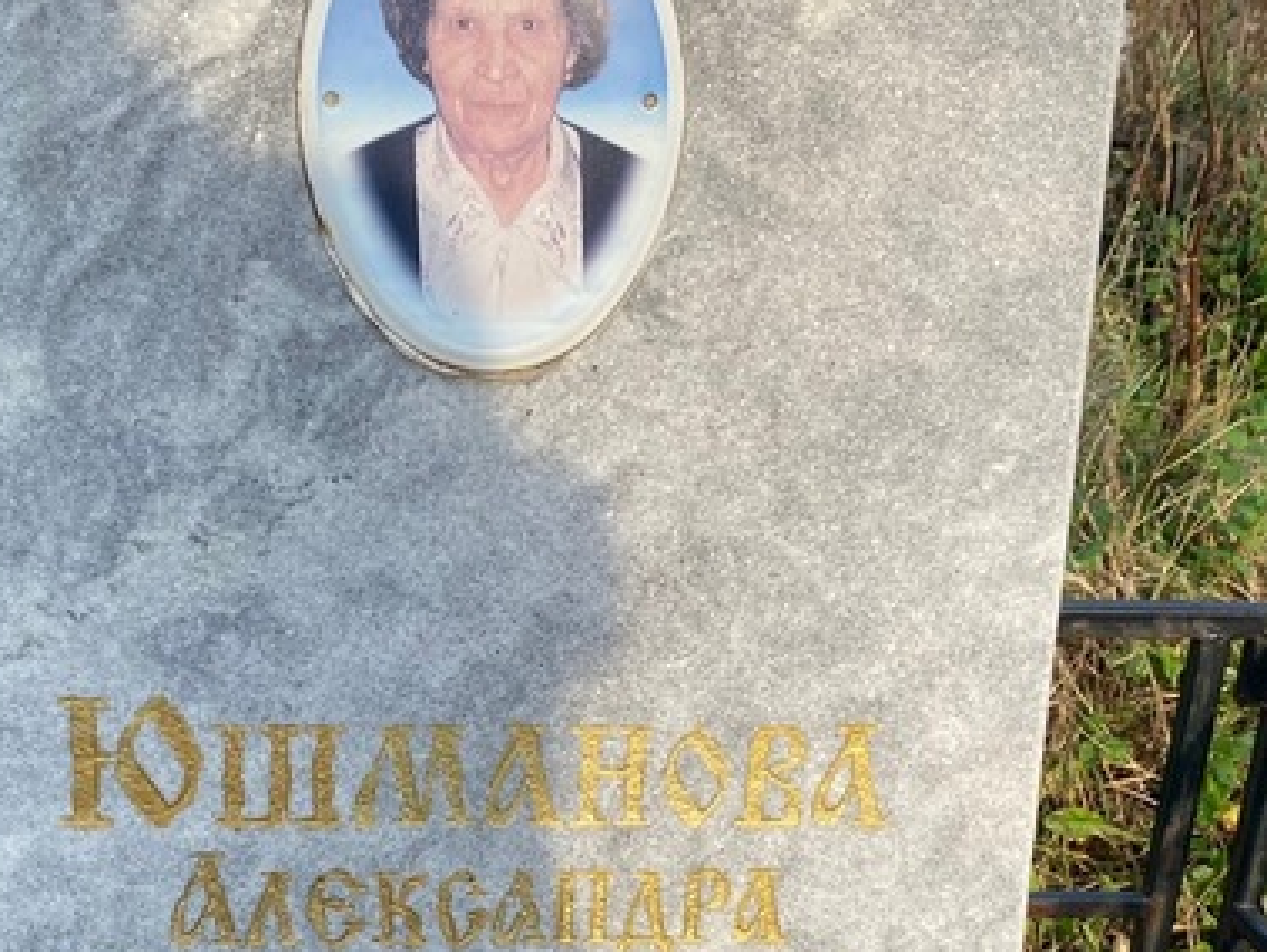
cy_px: 758
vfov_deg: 26.1
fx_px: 2014
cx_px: 540
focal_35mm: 55
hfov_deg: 34.9
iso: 32
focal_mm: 4.25
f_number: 1.8
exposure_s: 1/845
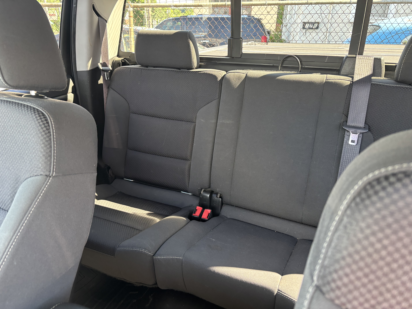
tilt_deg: -22.2
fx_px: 309
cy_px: 154
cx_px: 206
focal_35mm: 26
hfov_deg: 67.3
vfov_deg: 53.1
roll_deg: -2.5
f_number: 1.6
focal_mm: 5.96
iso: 200
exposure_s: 1/60
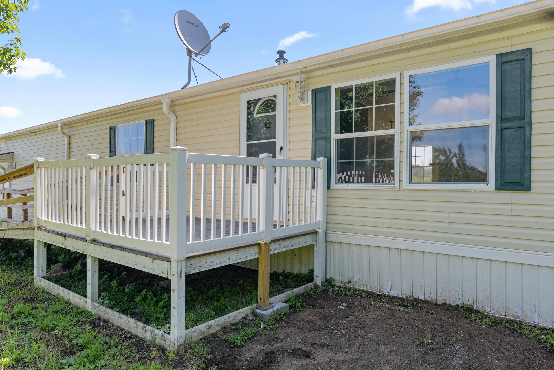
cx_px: 277
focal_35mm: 24
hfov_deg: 73.7
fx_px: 369
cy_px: 185
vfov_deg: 53.1
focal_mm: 16
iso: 250
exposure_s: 1/320
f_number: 7.1
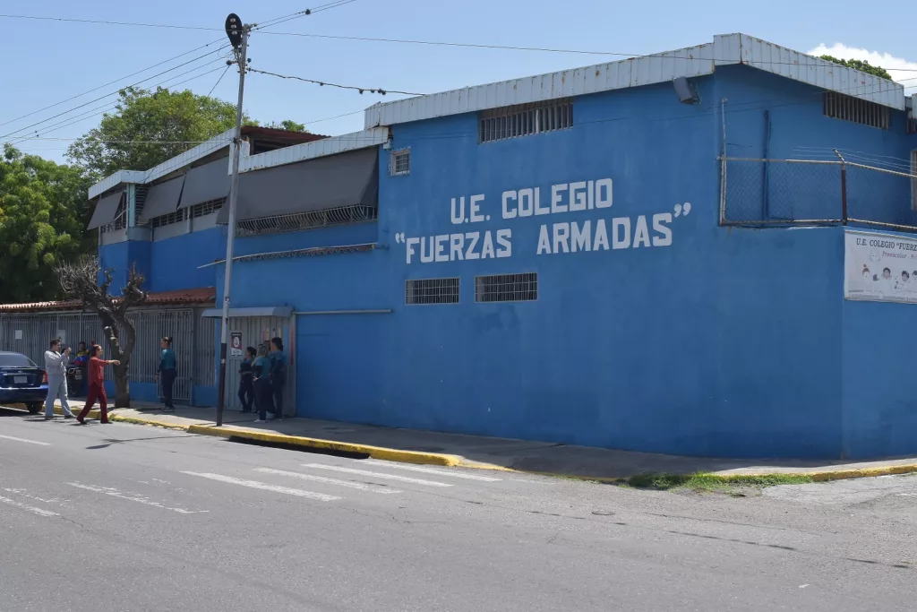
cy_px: 306
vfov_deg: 31.9
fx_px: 1070
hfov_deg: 46.4
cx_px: 458
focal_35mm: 42
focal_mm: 28
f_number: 14
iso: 800
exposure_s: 1/800
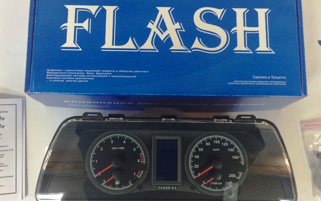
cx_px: 161
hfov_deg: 45.3
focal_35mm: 44
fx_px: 385
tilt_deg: -79.3
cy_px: 80
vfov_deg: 29.1
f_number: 2.2
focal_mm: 4.15
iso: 200
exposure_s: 1/33
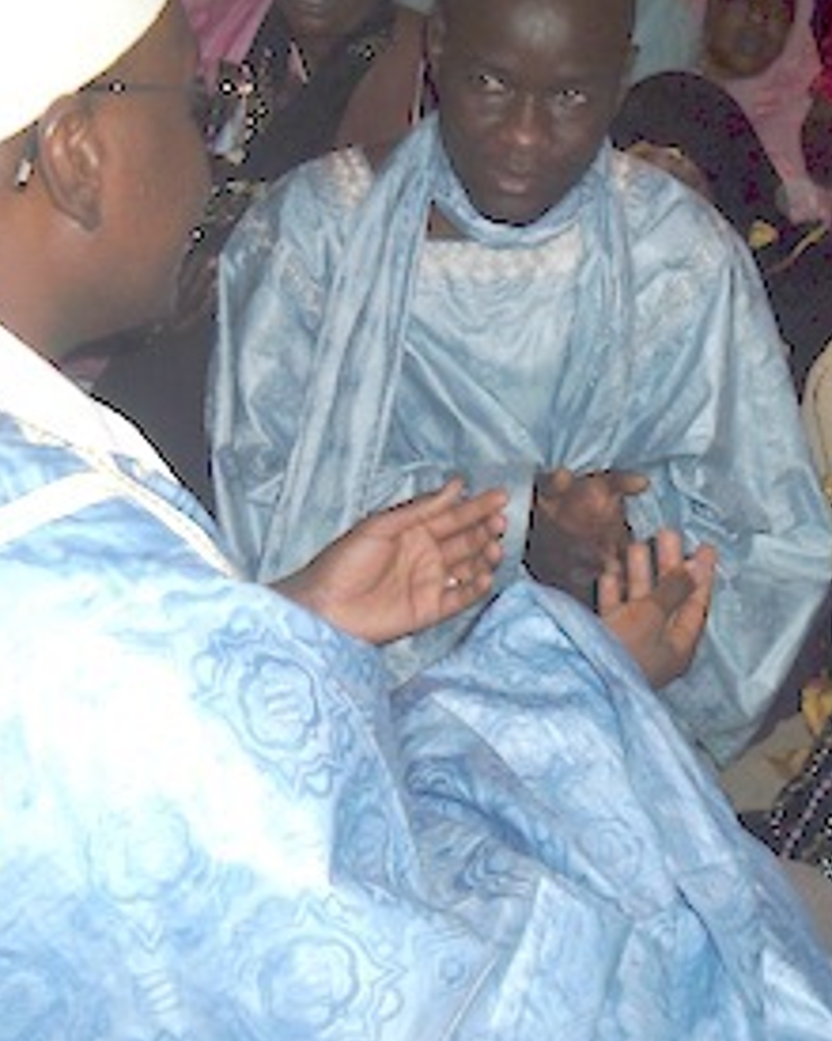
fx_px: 1477
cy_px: 490
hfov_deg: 31.3
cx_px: 537
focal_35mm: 48
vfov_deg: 38.8
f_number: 3.5
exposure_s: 1/45
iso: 100
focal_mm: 4.9
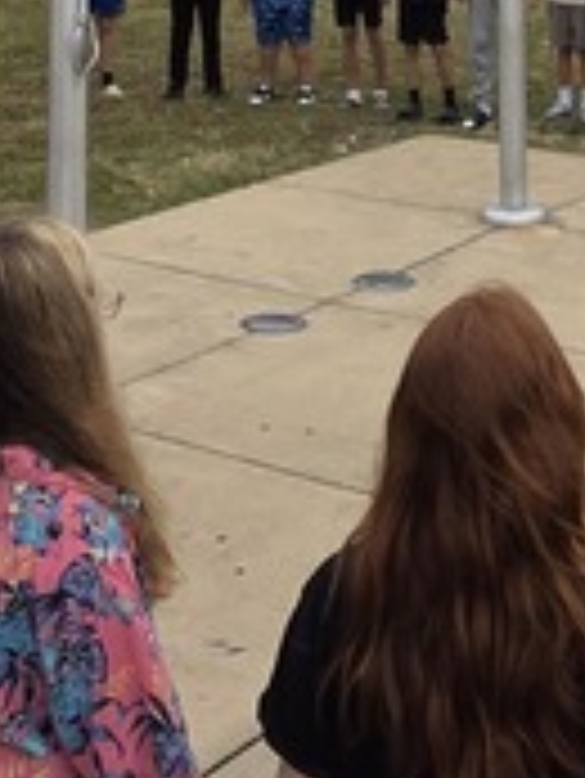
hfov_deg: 19.1
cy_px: -382
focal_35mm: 77
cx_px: 414
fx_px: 1733
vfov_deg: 21.4
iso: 100
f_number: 2.2
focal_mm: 2.2
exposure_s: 1/355
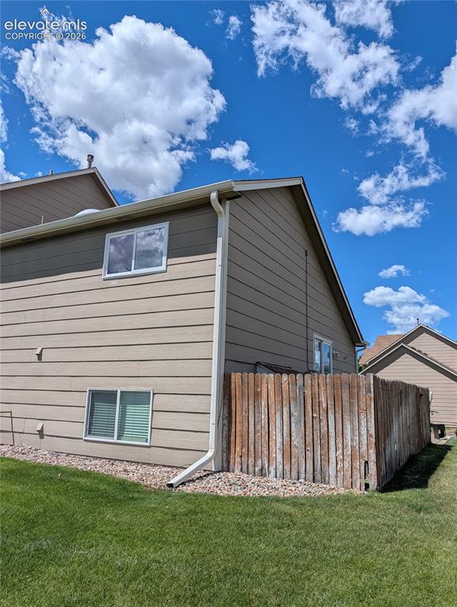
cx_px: 228
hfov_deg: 56.9
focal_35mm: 24
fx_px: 422
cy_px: 304
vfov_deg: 71.5
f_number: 1.68
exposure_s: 1/1880
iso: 23
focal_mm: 6.9
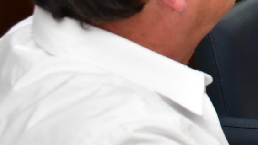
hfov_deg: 8.3
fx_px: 1696
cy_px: -103
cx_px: 506
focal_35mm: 248
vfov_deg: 4.8
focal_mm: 32
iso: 1000
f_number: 5.6
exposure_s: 1/100
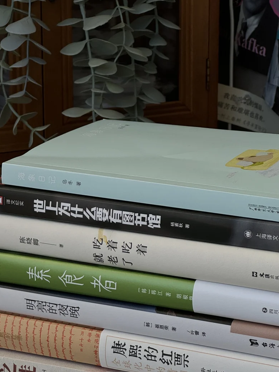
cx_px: 98
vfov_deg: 18.4
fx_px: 1150
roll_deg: +0.4
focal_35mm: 107
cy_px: 211
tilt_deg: -14.7
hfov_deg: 13.8
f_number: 2.8
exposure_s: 1/237
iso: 25
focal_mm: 9
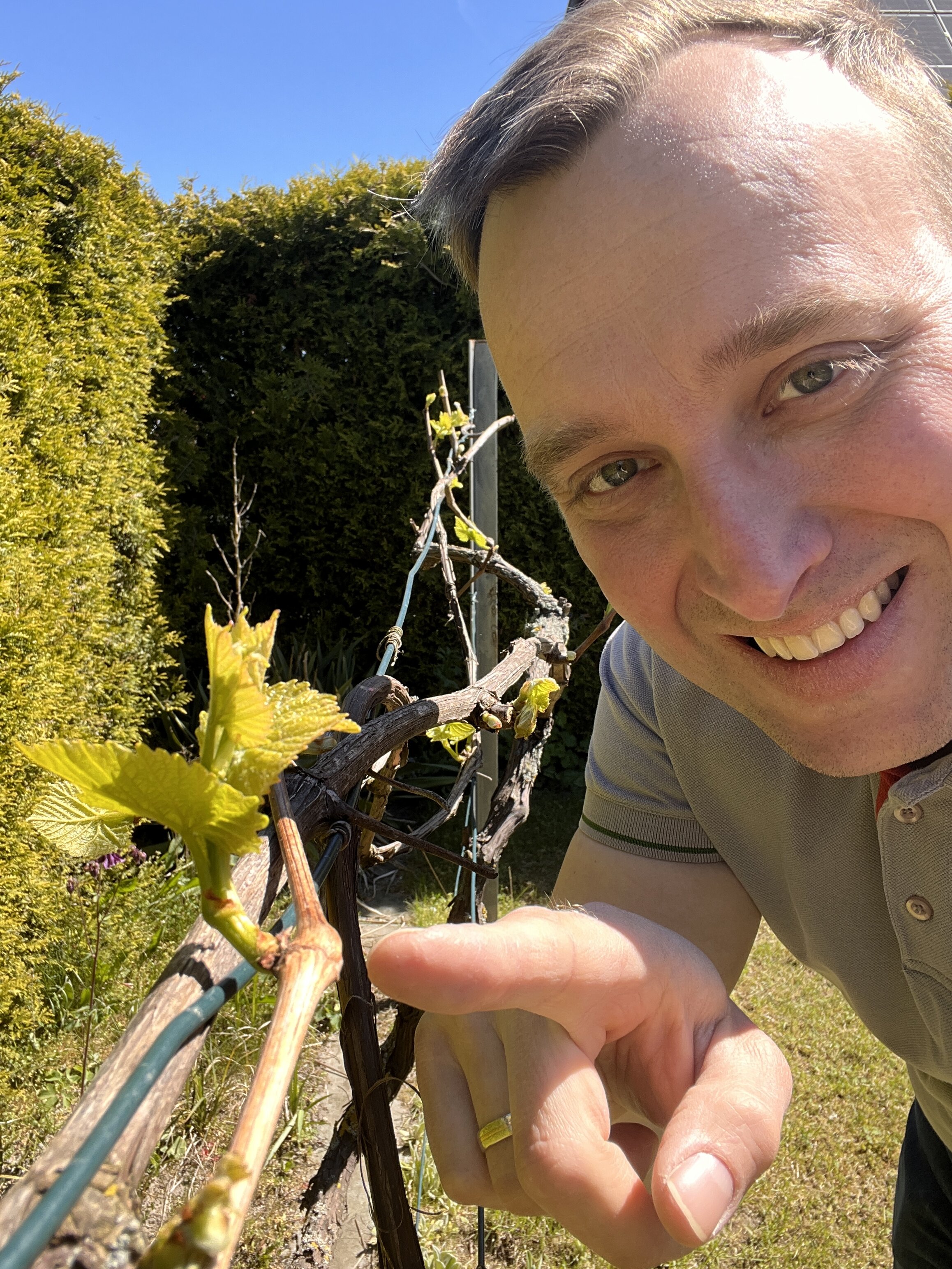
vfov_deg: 60.0
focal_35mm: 30
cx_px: 476
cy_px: 634
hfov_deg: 46.8
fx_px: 1100
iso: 32
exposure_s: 1/213
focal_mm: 2.71
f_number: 2.2
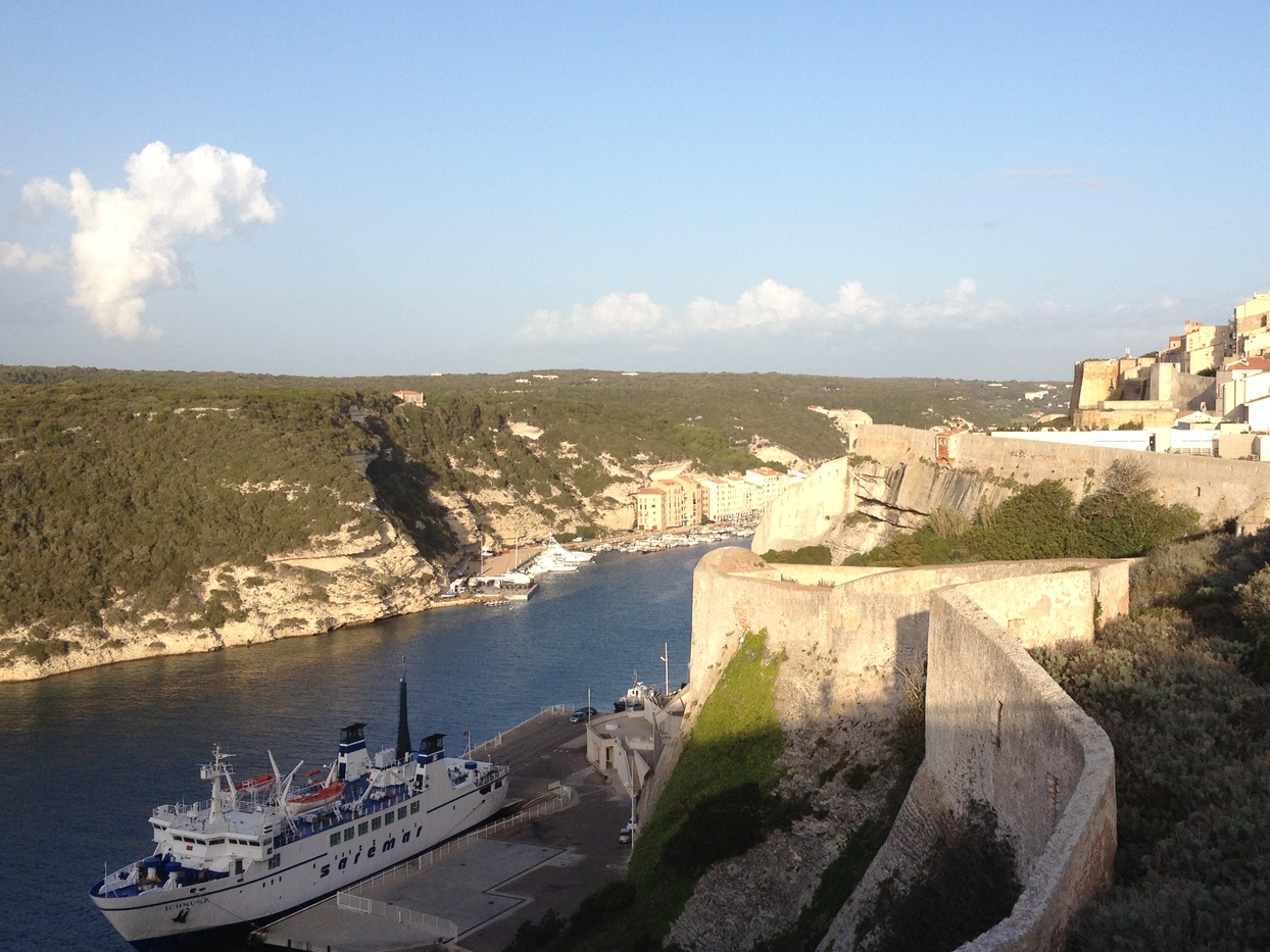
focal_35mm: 45
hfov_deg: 42.0
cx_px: 732
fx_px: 1651
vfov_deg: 32.2
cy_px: 485
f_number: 2.4
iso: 64
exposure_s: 1/1022
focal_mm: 4.28
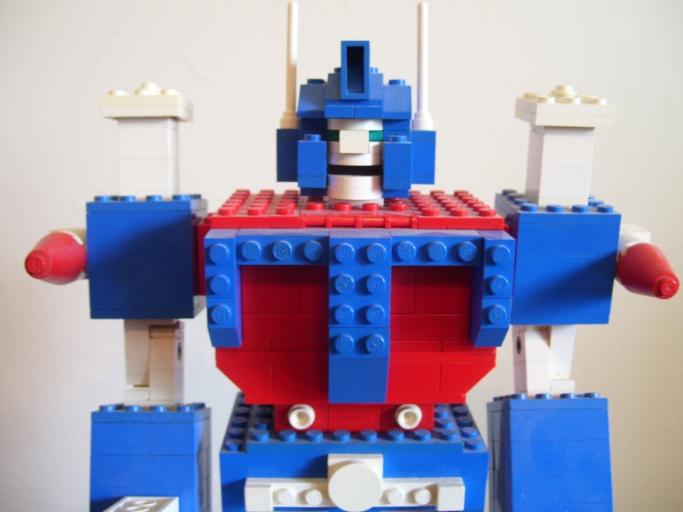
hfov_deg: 50.1
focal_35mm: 37
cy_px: 256
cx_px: 342
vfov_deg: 38.7
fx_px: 730
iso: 160
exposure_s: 1/8
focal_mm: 6
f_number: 2.7
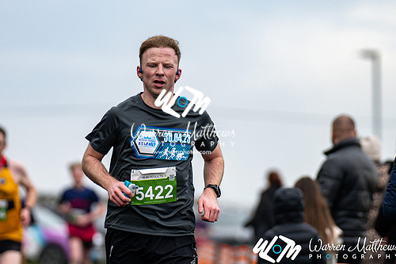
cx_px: 182
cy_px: 119
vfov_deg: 3.6
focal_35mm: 383
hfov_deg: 5.4
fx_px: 4211
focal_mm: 220
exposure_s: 1/1600
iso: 280
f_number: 2.8
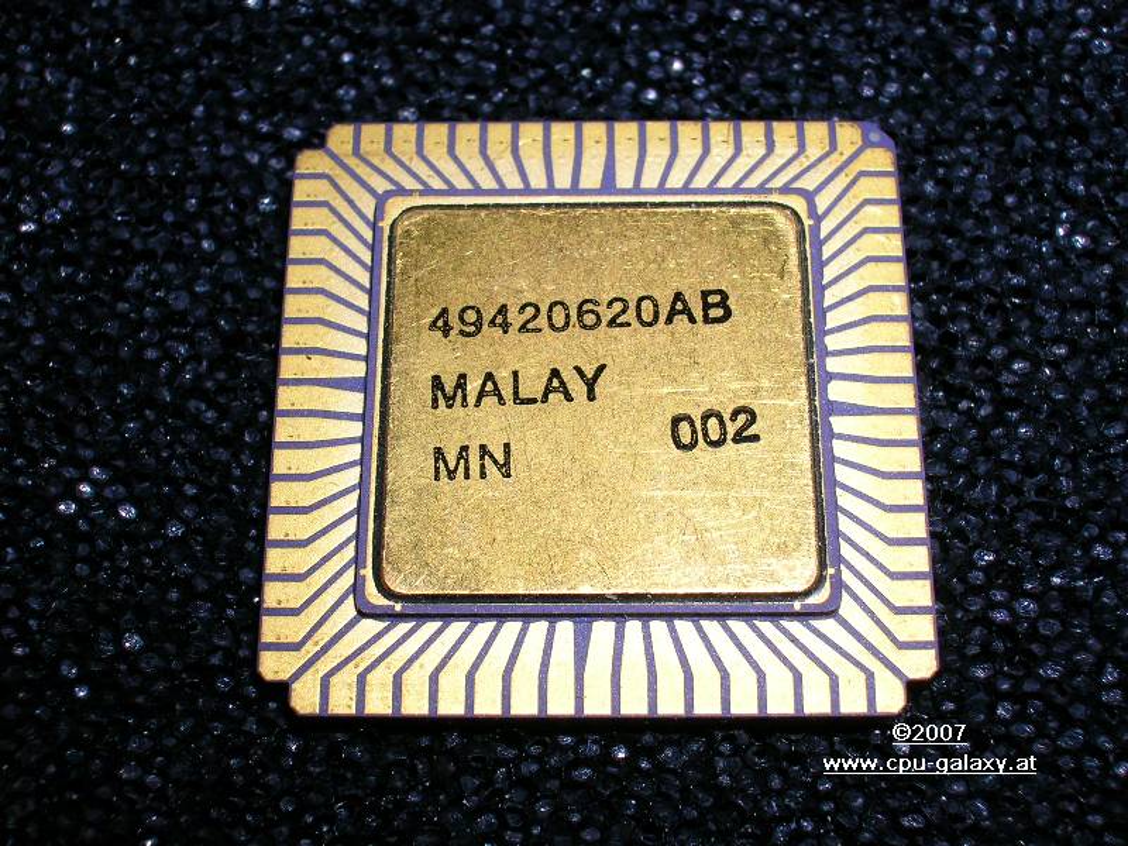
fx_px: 1629
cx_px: 564
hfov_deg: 38.2
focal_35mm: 50
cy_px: 423
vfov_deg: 29.1
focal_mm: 8.4
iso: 50
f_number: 5.6
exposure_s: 1/60.1
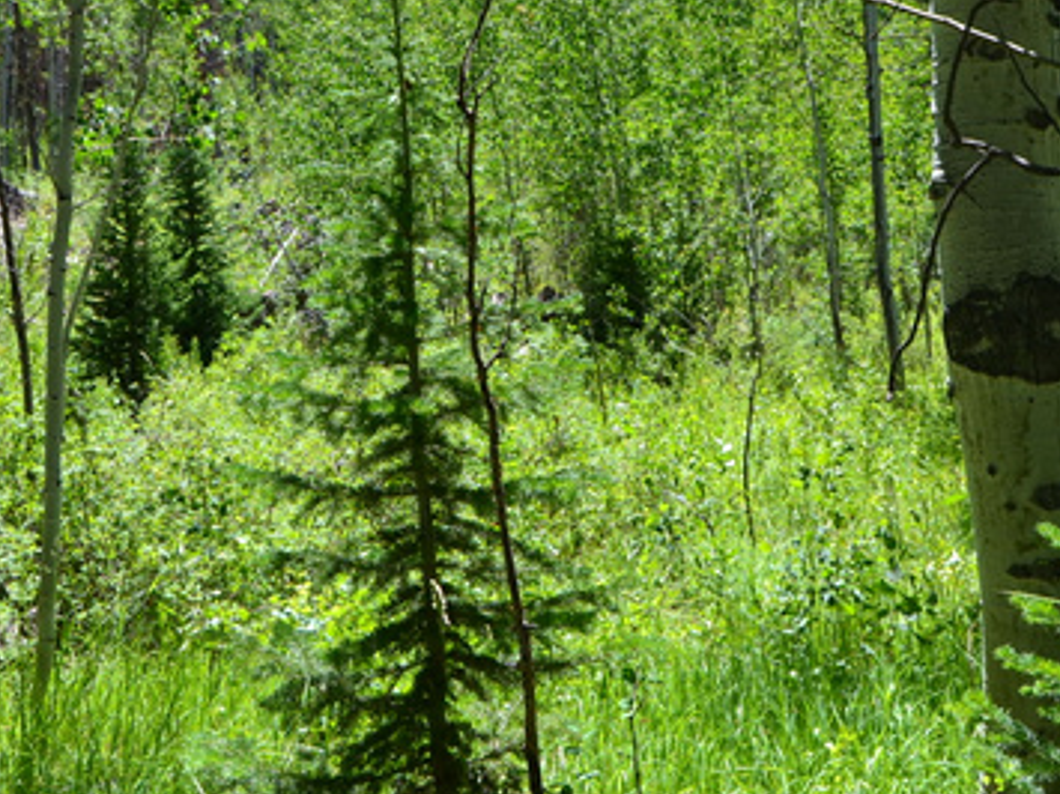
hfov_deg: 32.0
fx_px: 1833
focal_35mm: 60
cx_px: 367
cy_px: 300
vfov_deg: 24.4
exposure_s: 1/250
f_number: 10
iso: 400
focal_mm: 23
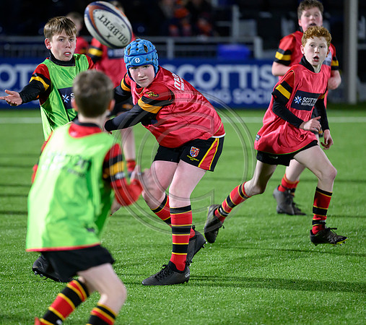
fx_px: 2639
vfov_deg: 7.0
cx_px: 122
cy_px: 162
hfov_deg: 7.9
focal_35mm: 233
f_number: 3.2
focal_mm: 195
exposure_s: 1/1250
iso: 6400
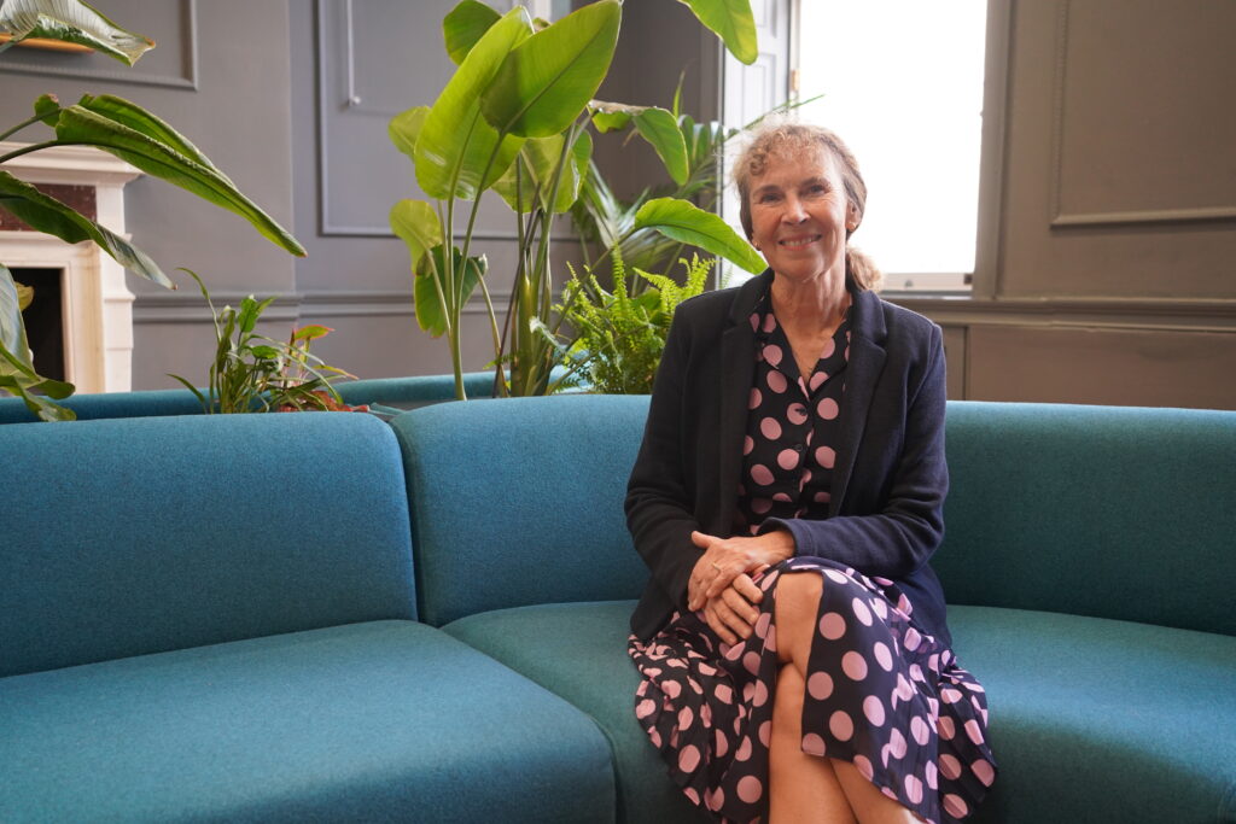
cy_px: 412
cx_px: 618
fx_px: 1202
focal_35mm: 35
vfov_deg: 37.9
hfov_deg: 54.4
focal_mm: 35
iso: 2000
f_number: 4
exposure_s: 1/160
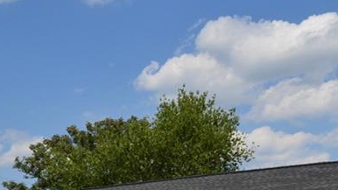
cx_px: 200
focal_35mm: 75
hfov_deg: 28.2
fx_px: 672
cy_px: 278
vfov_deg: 15.0
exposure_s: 1/500
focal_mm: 18
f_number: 11
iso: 220
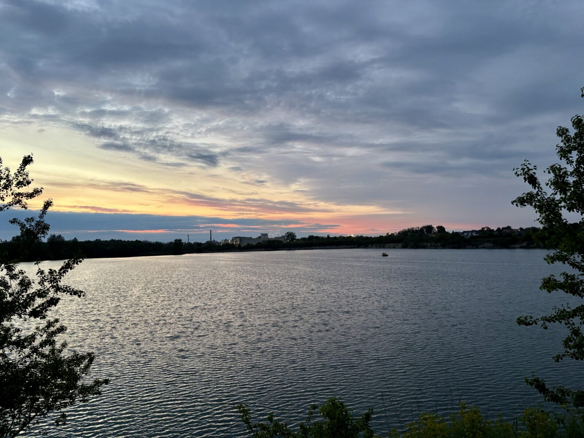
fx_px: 439
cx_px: 292
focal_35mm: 26
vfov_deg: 53.1
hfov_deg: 67.3
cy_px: 219
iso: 125
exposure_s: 1/69
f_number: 1.6
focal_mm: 5.96
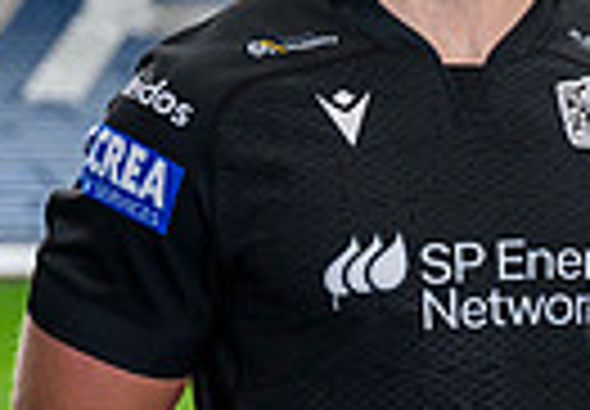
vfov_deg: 4.8
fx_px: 4914
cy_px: 324
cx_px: 1114
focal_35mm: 296
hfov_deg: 6.7
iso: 500
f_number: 3.5
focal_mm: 55
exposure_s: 1/160
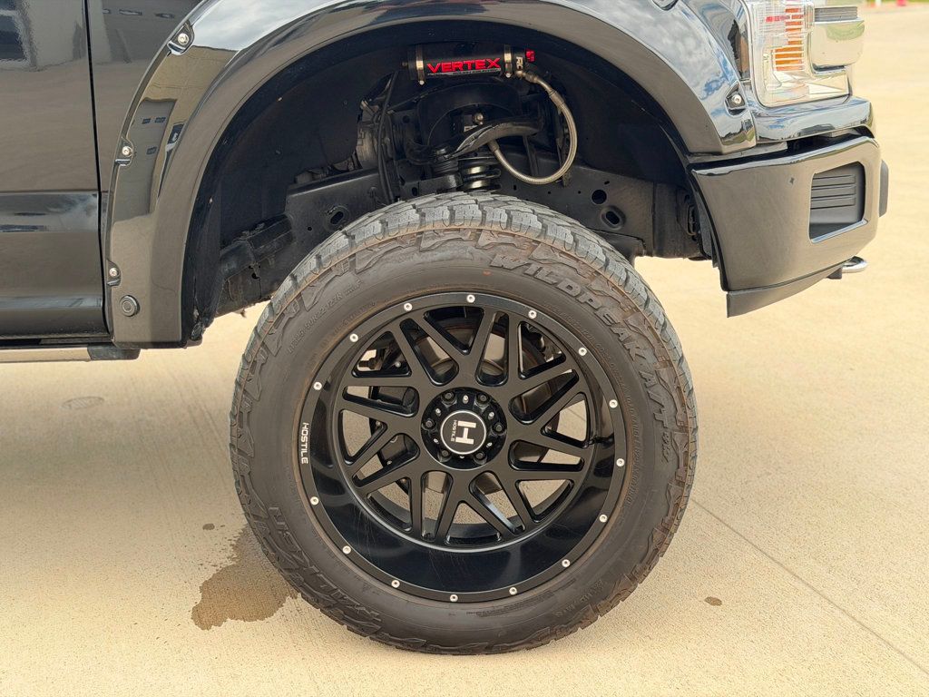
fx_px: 1288
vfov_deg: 30.3
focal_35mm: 48
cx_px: 464
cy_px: 348
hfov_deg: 39.7
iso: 64
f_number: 1.78
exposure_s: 1/202
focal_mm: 6.76
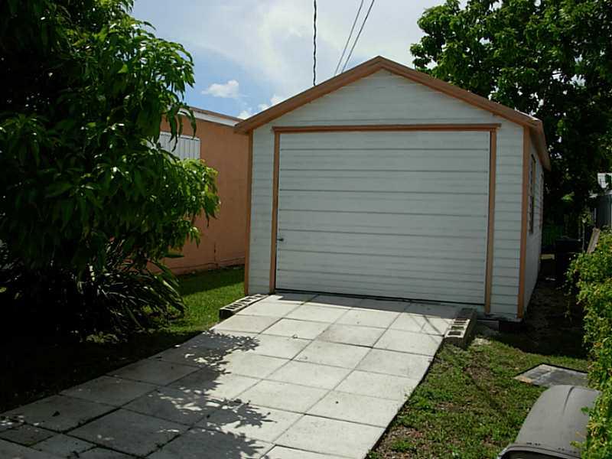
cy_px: 230
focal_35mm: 38
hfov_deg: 49.0
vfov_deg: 37.7
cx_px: 306
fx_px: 672
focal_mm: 6.3
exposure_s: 1/836
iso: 79
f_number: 4.9
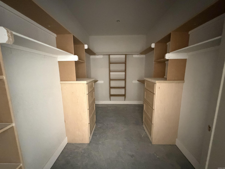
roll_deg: +1.2
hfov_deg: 102.1
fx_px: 91
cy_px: 84
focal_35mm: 14
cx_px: 112
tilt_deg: -8.4
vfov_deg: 85.7
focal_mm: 2.22
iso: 1600
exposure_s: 1/30
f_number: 2.2
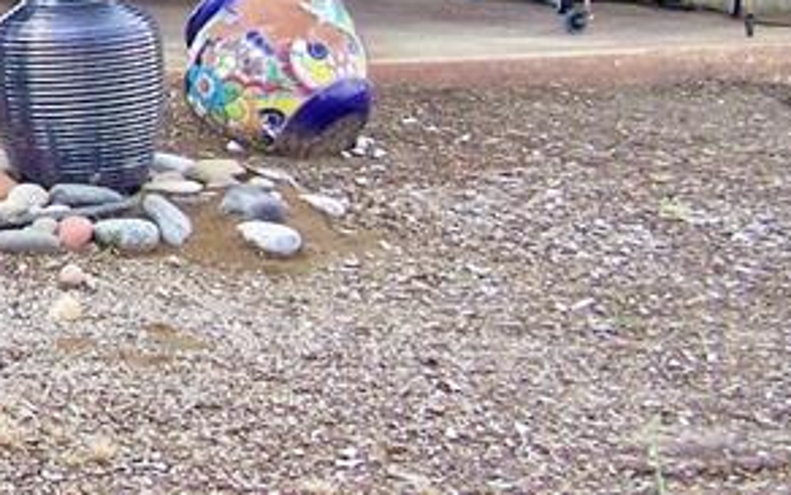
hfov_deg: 13.7
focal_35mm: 141
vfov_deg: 9.2
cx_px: -470
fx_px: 3042
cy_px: -160
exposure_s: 1/200
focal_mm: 6.3
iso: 80
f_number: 2.8
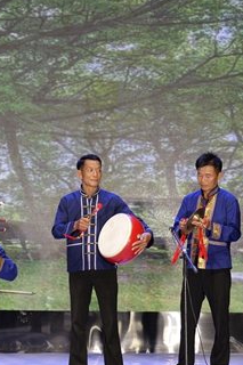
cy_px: 204
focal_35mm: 197
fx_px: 1997
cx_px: 91
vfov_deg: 10.4
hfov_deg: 7.0
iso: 1000
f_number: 4
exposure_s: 1/250
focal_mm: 105
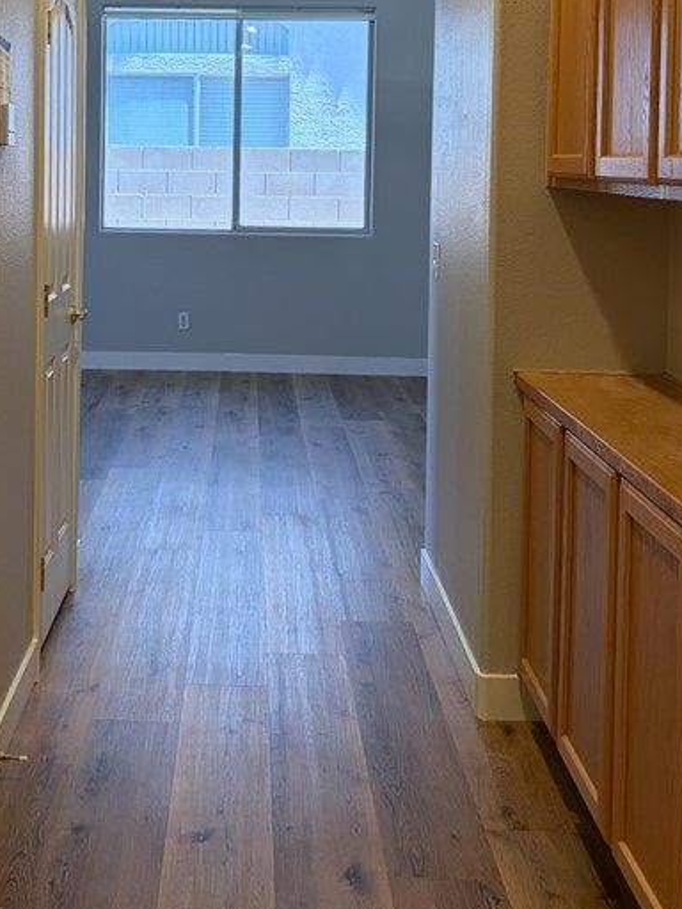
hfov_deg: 27.7
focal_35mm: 52
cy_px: 197
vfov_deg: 35.7
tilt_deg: -0.8
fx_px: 1366
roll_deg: -1.2
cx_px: 192
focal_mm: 5.96
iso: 160
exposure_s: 1/60
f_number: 1.6
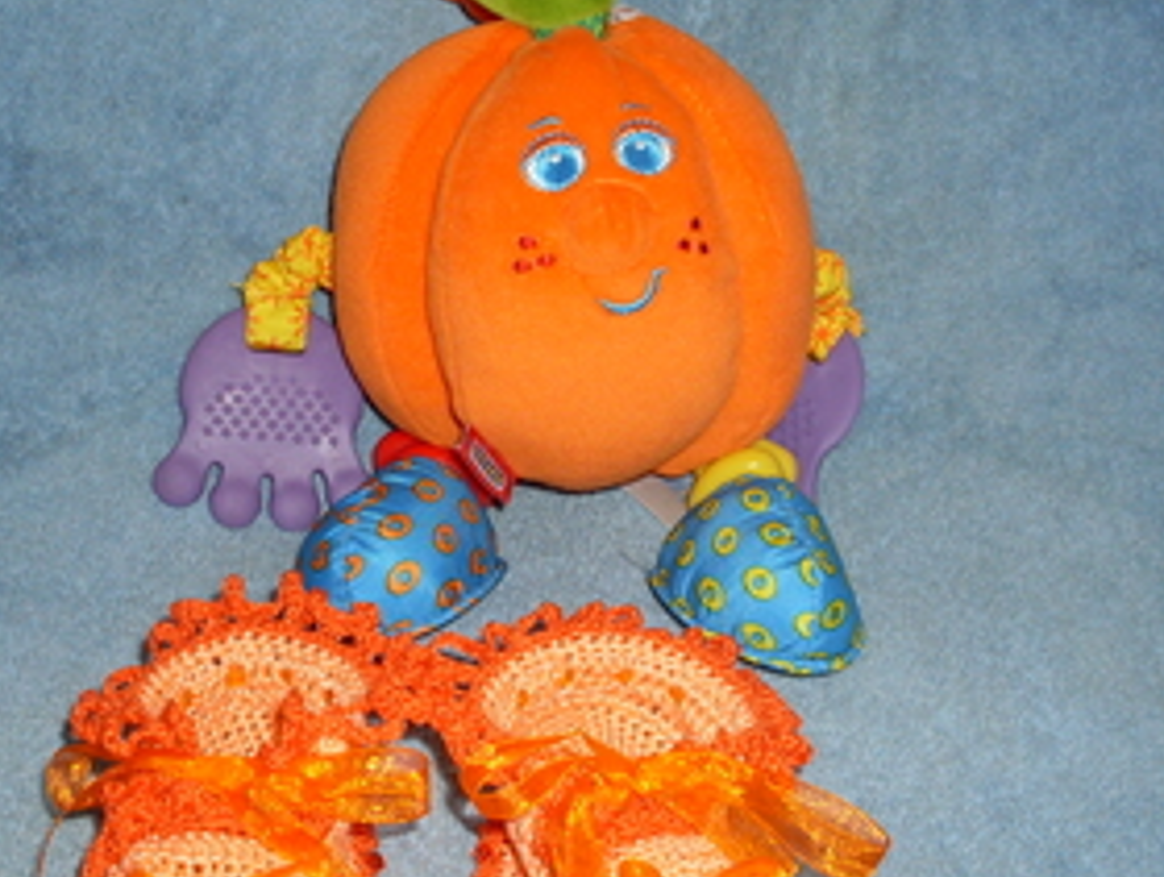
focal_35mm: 61
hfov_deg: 31.6
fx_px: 2055
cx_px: 599
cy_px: 470
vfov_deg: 24.1
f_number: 2.8
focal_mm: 6.3
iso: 100
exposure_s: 1/45
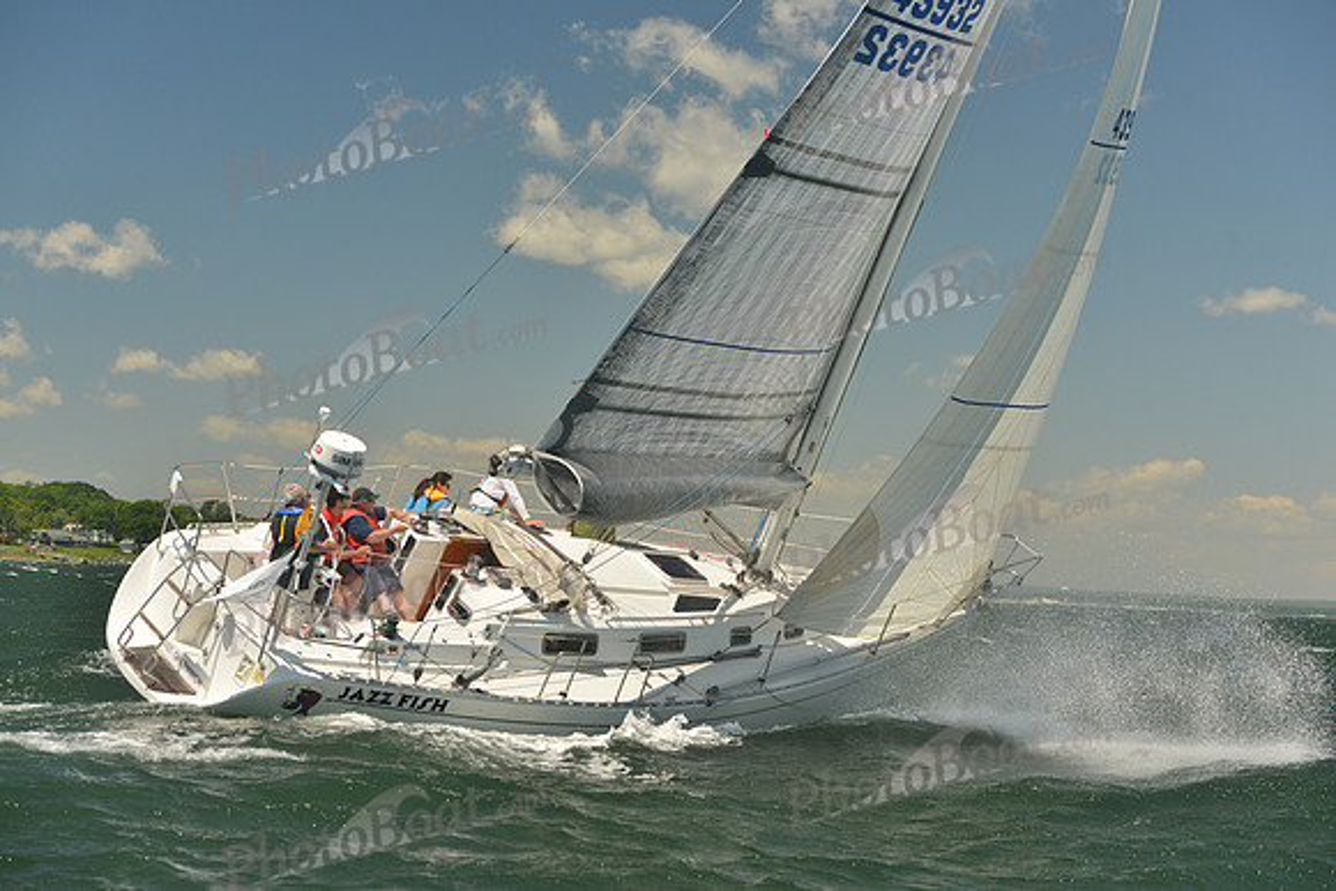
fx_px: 2598
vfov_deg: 19.5
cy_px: 446
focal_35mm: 70
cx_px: 668
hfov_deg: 28.8
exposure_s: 1/800
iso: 400
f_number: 5.6
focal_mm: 70
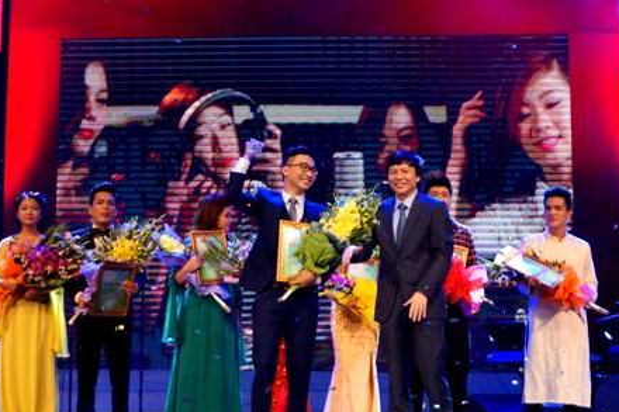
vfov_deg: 14.6
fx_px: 1611
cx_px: 250
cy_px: 186
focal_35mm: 94
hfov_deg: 21.7
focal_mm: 43
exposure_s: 1/500
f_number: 5.6
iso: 3200
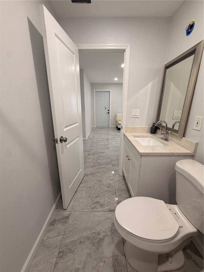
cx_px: 102
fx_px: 110
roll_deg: -0.2
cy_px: 136
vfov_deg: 102.1
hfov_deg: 85.7
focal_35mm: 14
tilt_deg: -16.3
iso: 250
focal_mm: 2.22
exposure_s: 1/120
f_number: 2.2
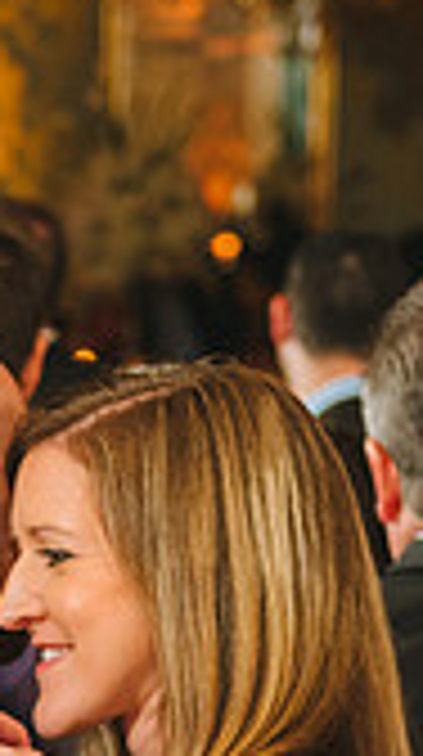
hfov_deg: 6.1
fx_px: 3984
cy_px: 767
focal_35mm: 199
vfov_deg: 10.7
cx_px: 18
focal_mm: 55
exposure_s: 1/160
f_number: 3.5
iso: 1250
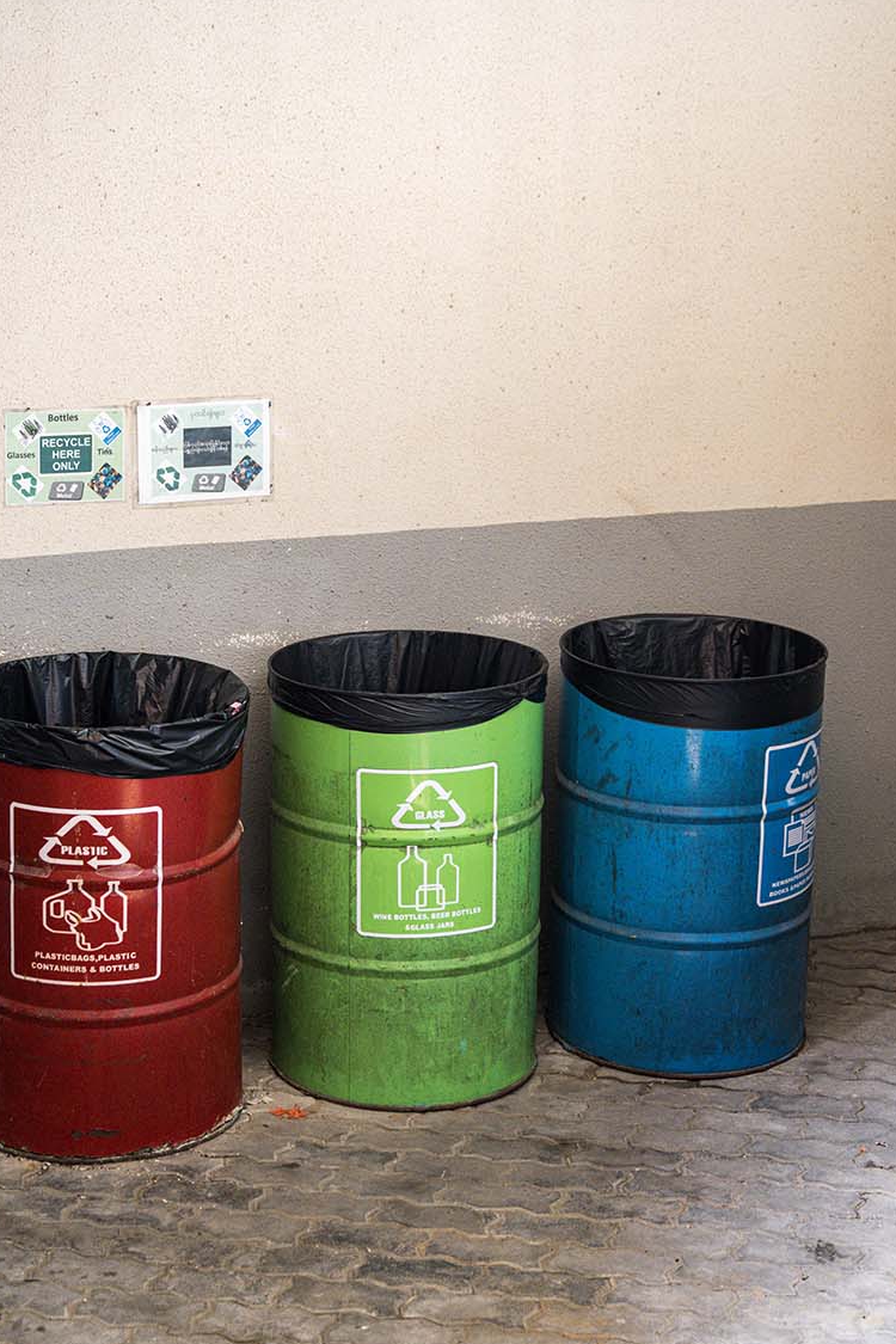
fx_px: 2389
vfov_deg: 31.3
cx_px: 349
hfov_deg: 21.2
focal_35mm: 64
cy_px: 521
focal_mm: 50
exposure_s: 1/200
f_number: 3.2
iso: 1600
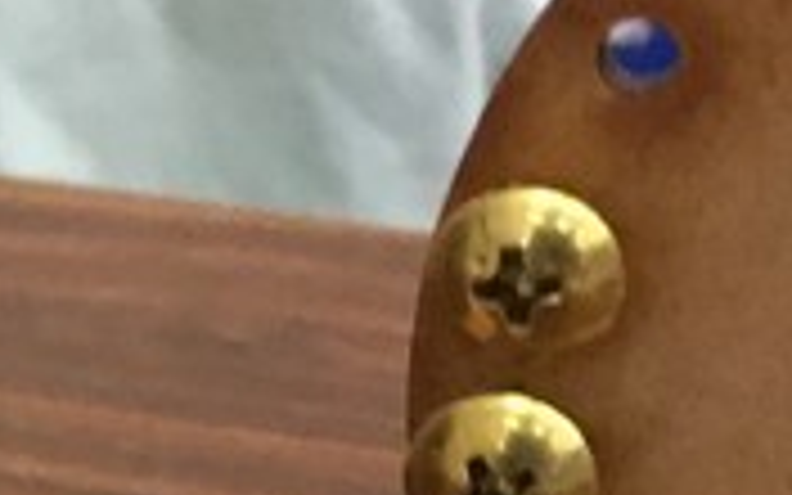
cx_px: -1170
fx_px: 4511
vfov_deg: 6.2
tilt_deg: -21.3
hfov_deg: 9.0
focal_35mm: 209
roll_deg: -0.1
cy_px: 572
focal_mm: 4.15
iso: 200
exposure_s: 1/20
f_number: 2.2
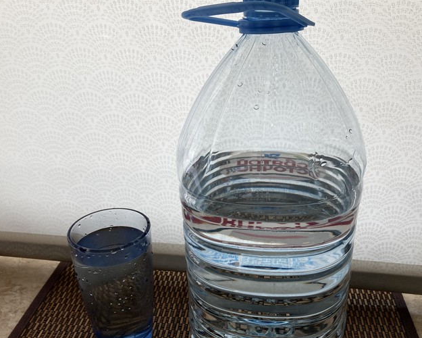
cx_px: 244
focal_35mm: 35
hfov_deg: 51.3
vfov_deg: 42.2
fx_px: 437
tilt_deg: -25.8
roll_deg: +0.0
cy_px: 185
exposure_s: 1/121
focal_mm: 3.99
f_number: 1.8
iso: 32
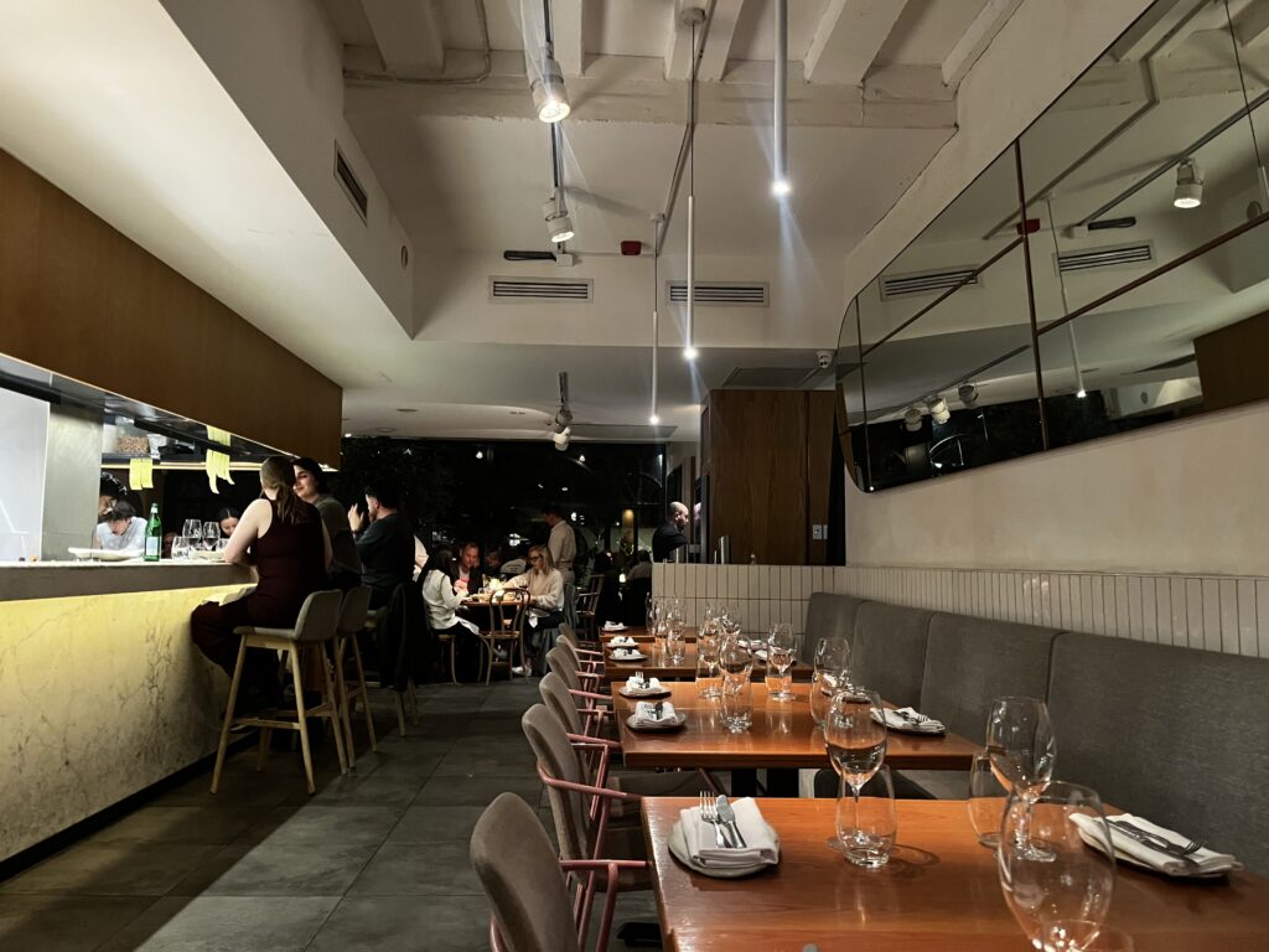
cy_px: 476
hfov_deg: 67.3
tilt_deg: +4.7
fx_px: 953
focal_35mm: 26
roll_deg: -1.8
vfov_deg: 53.1
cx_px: 634
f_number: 1.6
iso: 640
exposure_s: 1/25
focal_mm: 5.1
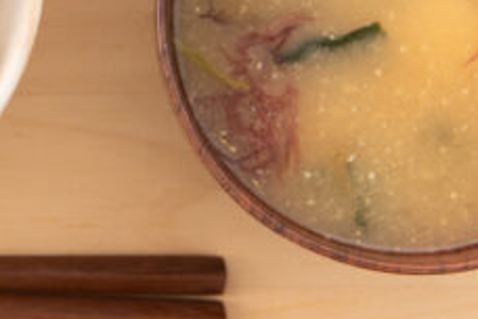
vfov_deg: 3.2
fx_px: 5669
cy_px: -280
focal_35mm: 427
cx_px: -287
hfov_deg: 4.8
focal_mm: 95
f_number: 5.6
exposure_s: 1/125
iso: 100
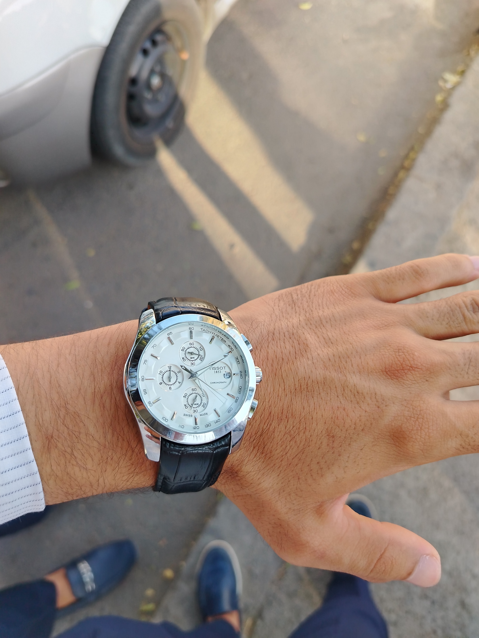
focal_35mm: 24
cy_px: 319
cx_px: 240
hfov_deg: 56.8
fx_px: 443
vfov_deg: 71.6
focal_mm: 5.25
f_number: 1.75
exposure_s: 1/100
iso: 147
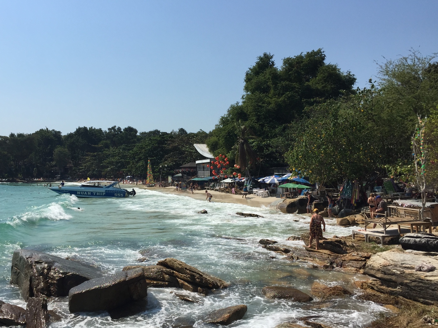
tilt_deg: -0.8
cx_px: 194
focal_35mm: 33
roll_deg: -1.3
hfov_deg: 55.2
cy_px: 179
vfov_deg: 42.9
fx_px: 418
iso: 32
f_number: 2.2
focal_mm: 4.15
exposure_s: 1/3968
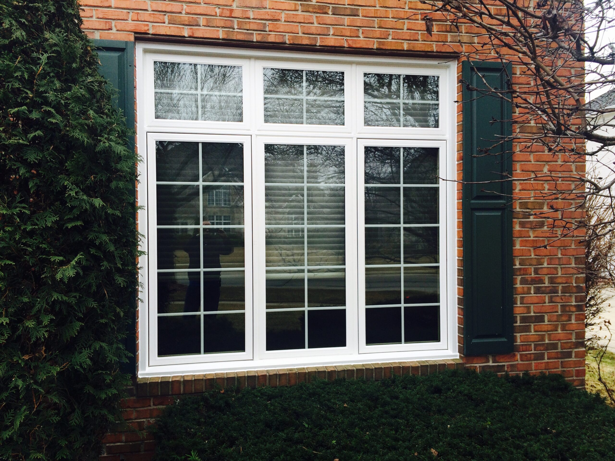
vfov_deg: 48.2
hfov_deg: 61.7
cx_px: 308
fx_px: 515
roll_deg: +0.8
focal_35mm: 29
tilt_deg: -0.3
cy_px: 230
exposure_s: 1/461
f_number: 2.2
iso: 32
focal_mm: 4.15
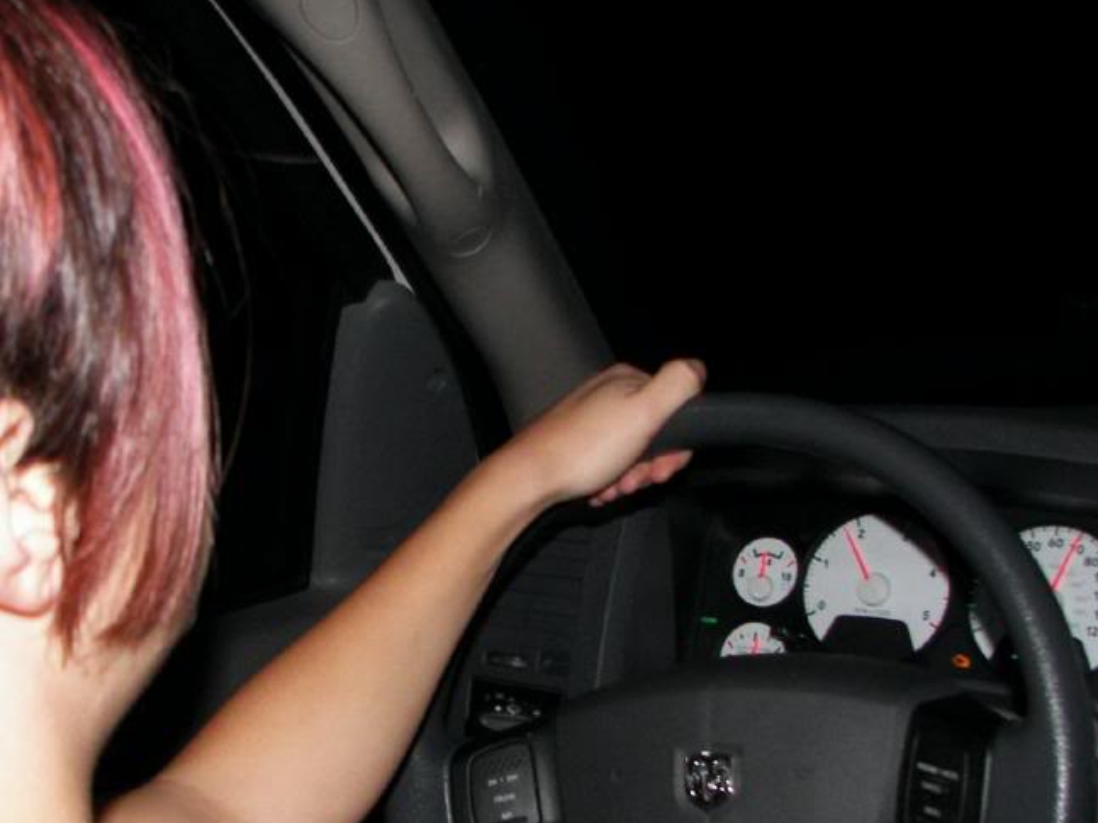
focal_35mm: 57
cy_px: 511
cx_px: 434
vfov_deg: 25.6
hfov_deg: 33.7
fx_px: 1808
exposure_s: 1/30
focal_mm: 6
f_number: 2.8
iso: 100
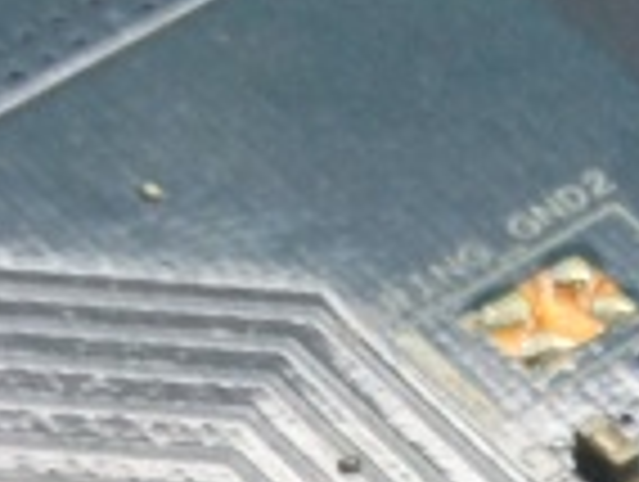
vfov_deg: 5.6
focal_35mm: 252
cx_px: 666
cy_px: 1338
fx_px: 4660
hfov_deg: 7.8
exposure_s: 1/24
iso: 50
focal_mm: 4.28
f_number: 2.4
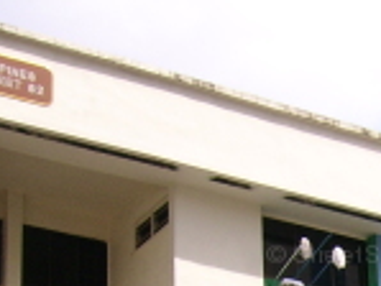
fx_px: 1421
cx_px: 458
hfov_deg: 14.8
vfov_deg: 10.8
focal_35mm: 129
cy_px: 513
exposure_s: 1/324
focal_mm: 5.95
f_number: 5.8
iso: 50
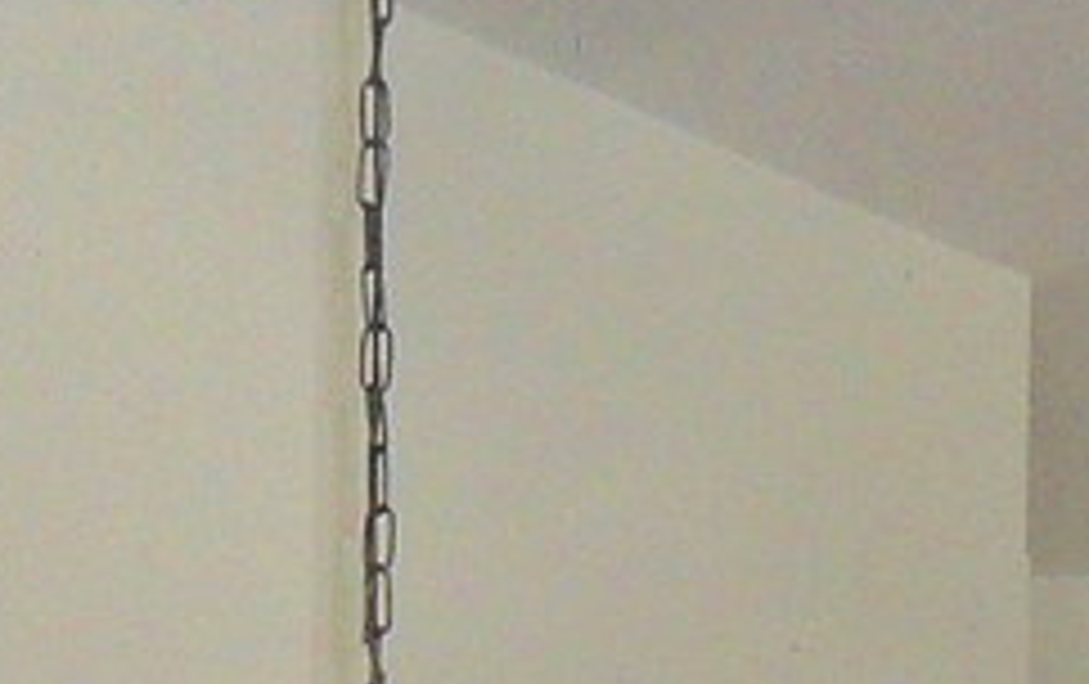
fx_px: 5052
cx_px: 472
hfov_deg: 12.3
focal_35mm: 170
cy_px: 1786
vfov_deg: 7.2
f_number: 3.5
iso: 160
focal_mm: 4.9
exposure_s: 1/30
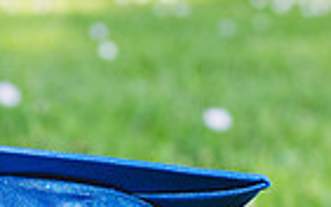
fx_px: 2849
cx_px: -46
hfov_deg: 6.6
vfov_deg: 4.0
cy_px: 585
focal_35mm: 316
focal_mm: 35
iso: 250
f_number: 2.8
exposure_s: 1/800
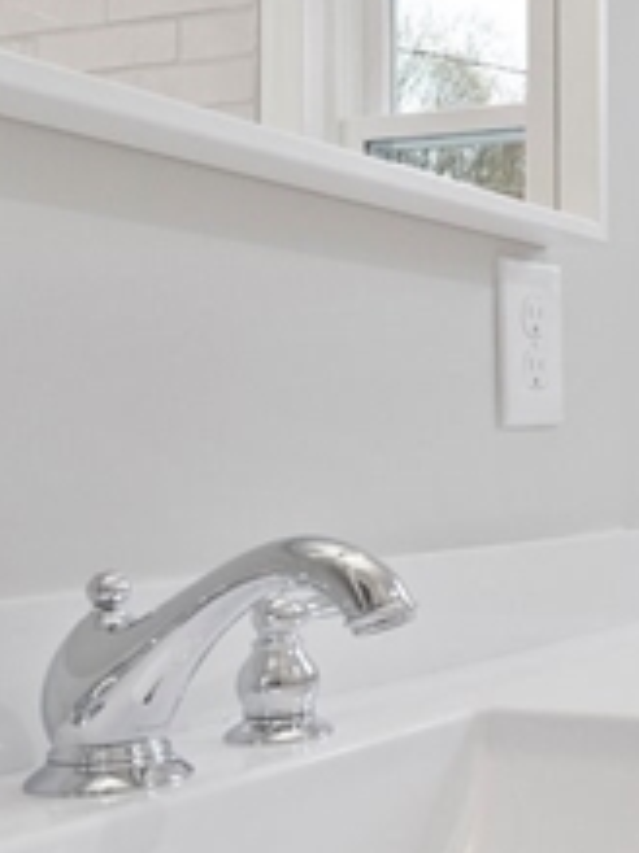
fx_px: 1330
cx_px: 931
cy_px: 524
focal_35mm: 54
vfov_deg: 35.4
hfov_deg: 22.6
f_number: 8
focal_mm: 12
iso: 320
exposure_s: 1/8
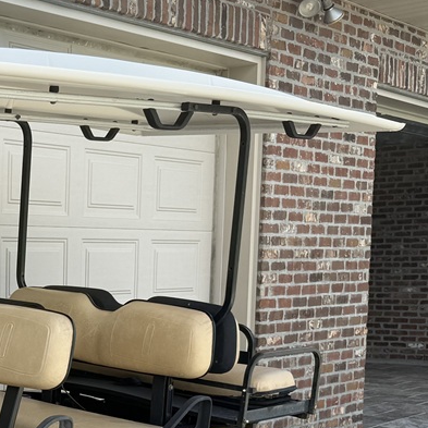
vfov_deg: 21.9
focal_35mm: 77
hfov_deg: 20.5
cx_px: -131
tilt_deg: -6.7
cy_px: 398
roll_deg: -0.6
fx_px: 1077
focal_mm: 6.76
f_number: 1.78
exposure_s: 1/1689
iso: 80
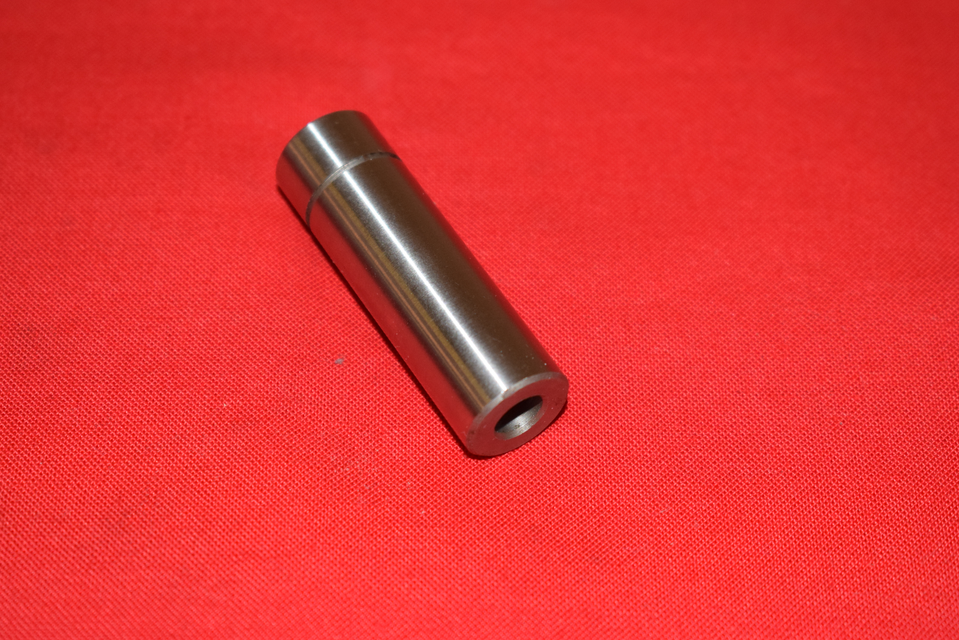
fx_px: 2198
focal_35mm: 82
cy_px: 320
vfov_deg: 16.6
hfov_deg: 24.6
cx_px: 480
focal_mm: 55
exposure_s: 1/200
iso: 1250
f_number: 5.6
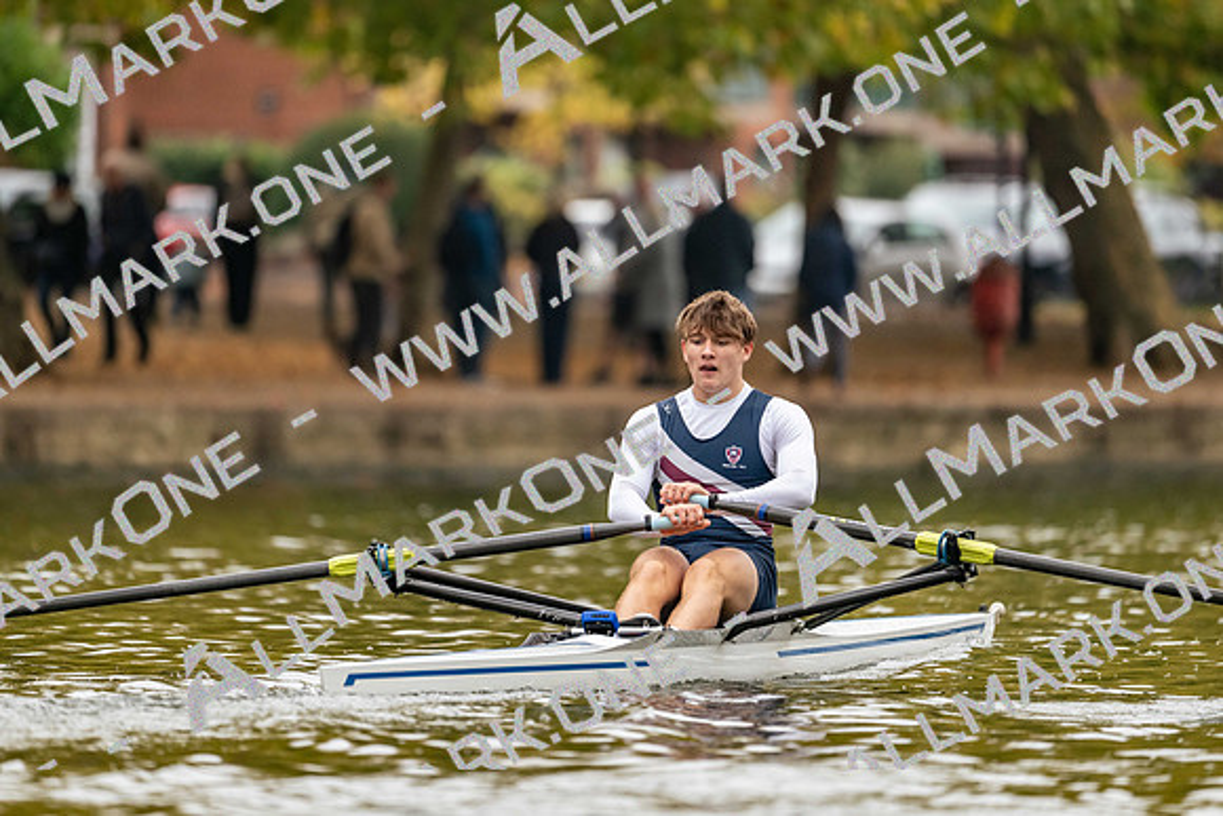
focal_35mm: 400
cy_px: 408
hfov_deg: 5.2
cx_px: 612
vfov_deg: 3.4
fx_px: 13591
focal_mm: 400
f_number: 4.5
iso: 2800
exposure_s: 1/2500
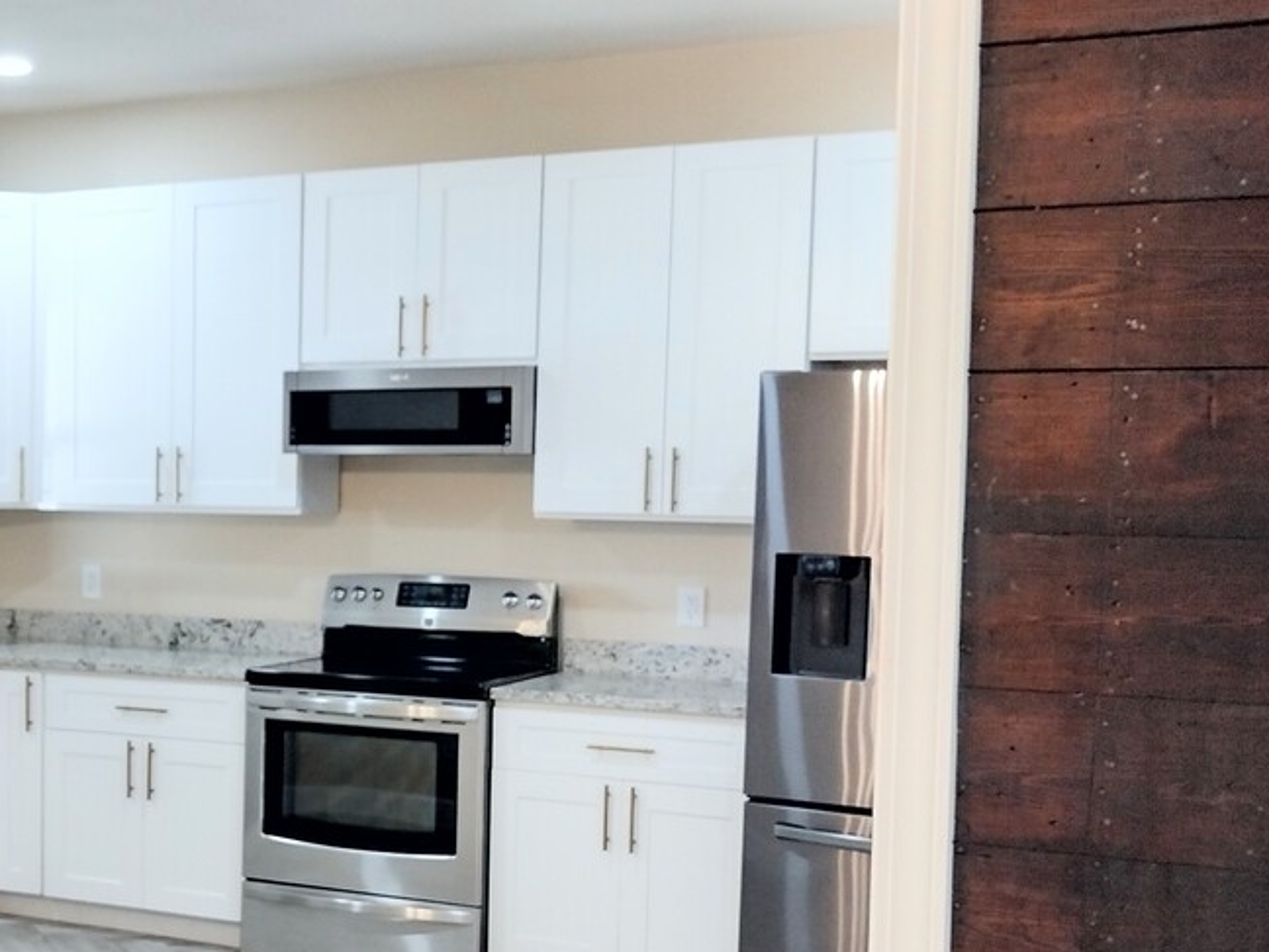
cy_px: 619
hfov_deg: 30.1
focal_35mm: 60
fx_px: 2200
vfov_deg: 24.3
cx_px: 14
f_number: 1.7
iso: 175
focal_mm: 4.71
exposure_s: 1/40
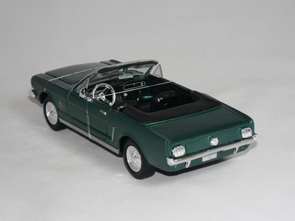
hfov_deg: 18.9
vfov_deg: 14.2
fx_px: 886
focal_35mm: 104
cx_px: 148
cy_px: 110
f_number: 3.2
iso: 80
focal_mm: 17.3
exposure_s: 1/60
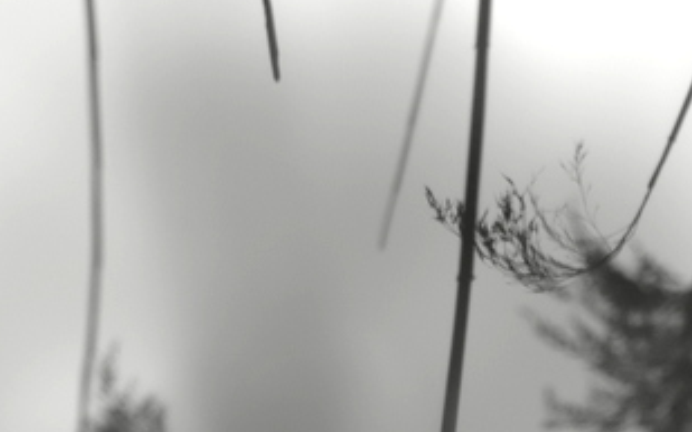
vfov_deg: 1.8
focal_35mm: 733
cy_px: -179
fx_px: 13821
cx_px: 228
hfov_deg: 2.9
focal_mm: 135
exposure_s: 1/2400
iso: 200
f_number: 2
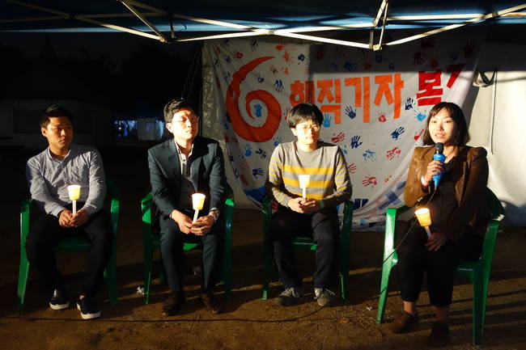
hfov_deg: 55.8
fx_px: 497
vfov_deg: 38.9
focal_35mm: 34
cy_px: 175
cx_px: 263
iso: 800
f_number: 2.8
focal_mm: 12.48
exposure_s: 1/25
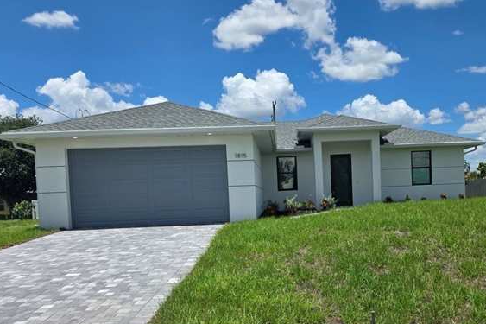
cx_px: 299
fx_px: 459
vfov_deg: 38.6
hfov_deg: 55.3
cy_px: 203
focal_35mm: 34
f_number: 1.7
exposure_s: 1/7944
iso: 64
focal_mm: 6.25
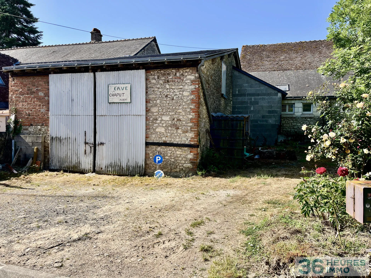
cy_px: 139
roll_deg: -0.9
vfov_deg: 53.1
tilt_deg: -1.3
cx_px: 186
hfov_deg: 67.3
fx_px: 279
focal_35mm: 26
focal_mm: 5.1
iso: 50
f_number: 1.6
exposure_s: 1/1832
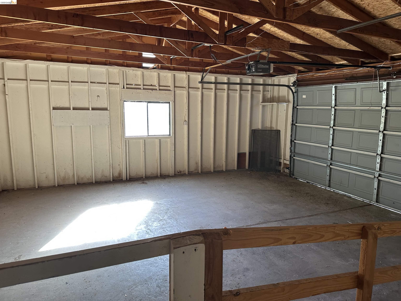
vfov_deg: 56.8
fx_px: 278
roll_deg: -0.5
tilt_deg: -8.0
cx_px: 200
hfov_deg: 71.6
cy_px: 150
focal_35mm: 24
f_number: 1.78
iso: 160
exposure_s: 1/121
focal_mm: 6.86
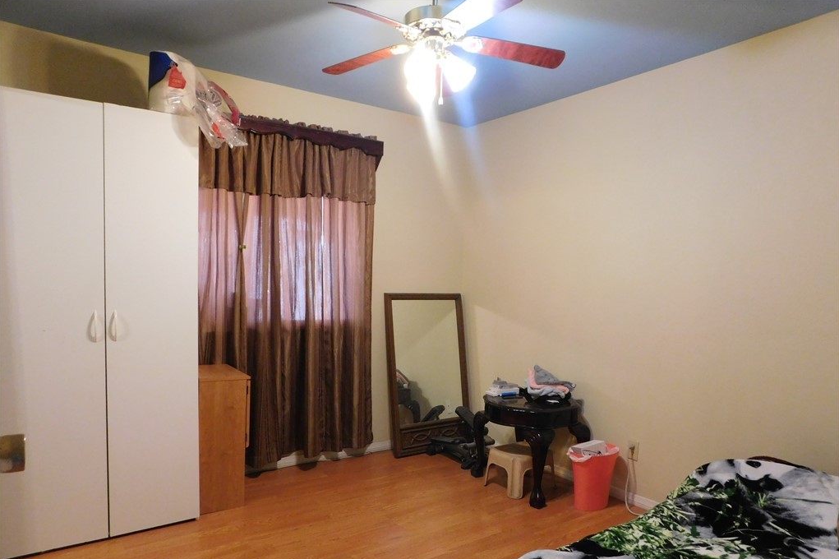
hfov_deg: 73.8
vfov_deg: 53.0
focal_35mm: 24
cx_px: 419
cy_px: 312
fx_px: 559
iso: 400
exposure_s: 1/30
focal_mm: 4
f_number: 3
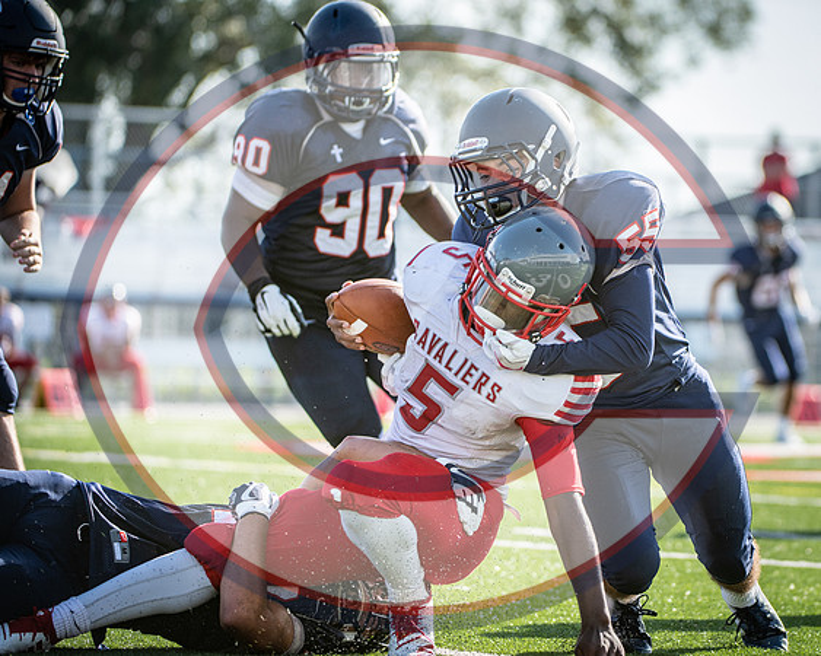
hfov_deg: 7.1
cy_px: 258
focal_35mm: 273
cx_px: 598
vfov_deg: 5.7
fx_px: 6643
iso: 250
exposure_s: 1/1000
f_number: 4
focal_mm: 200
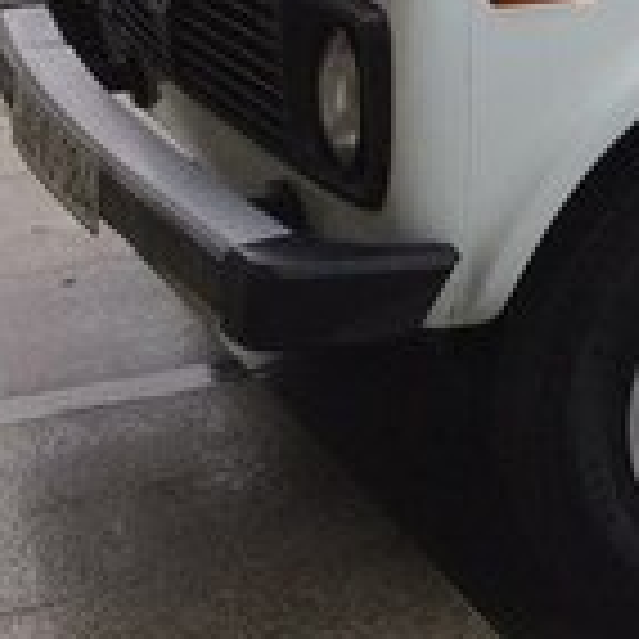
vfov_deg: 14.5
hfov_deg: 13.3
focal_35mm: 119
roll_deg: -3.6
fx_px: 2485
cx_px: 1120
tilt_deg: -13.6
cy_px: 29
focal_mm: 4.15
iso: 32
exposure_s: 1/304
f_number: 2.2
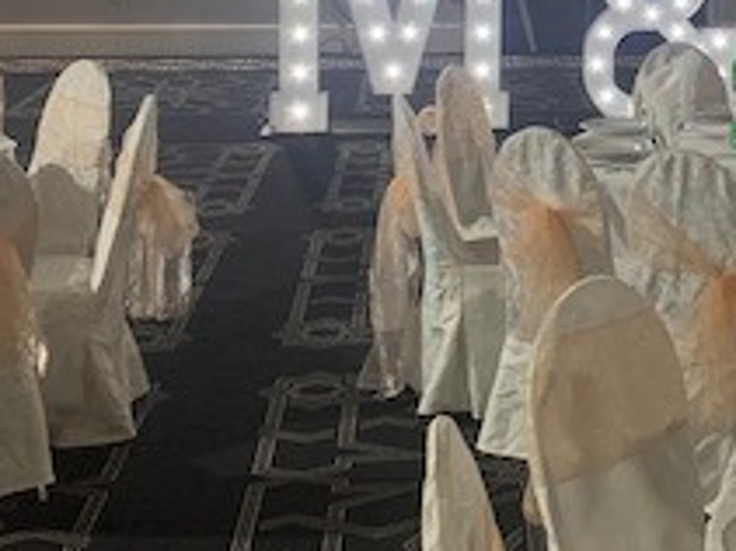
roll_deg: -1.7
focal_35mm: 79
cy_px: -45
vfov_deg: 18.0
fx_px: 1679
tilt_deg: -4.3
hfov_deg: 23.3
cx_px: 802
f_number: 1.8
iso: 100
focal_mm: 4.25
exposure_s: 1/50
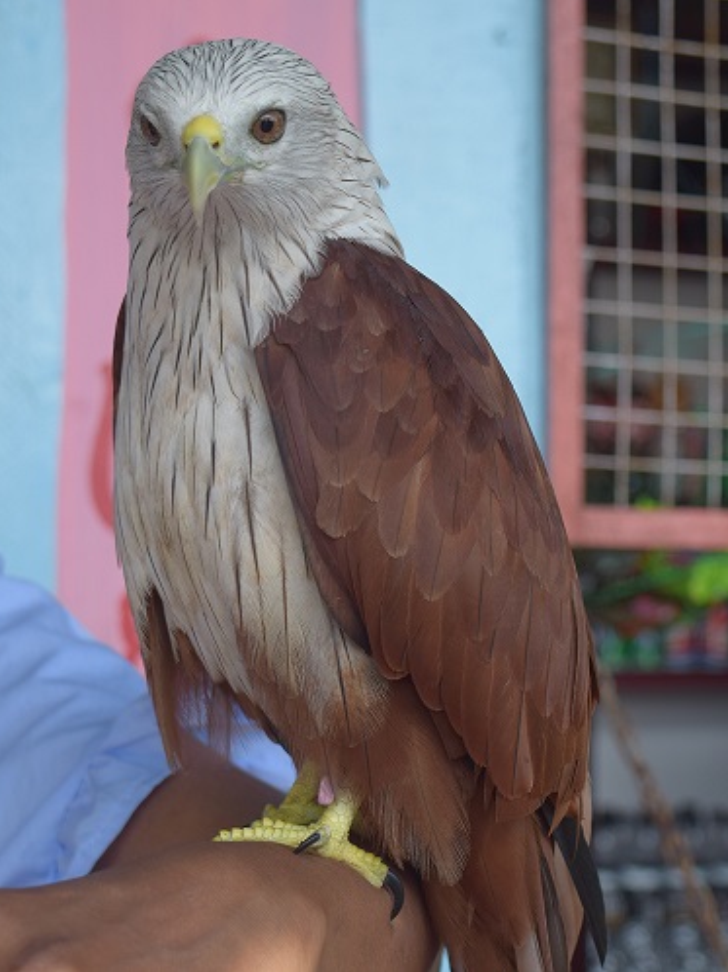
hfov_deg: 14.8
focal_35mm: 100
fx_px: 2807
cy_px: 486
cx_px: 445
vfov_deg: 19.6
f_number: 5
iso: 200
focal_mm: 46
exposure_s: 1/320
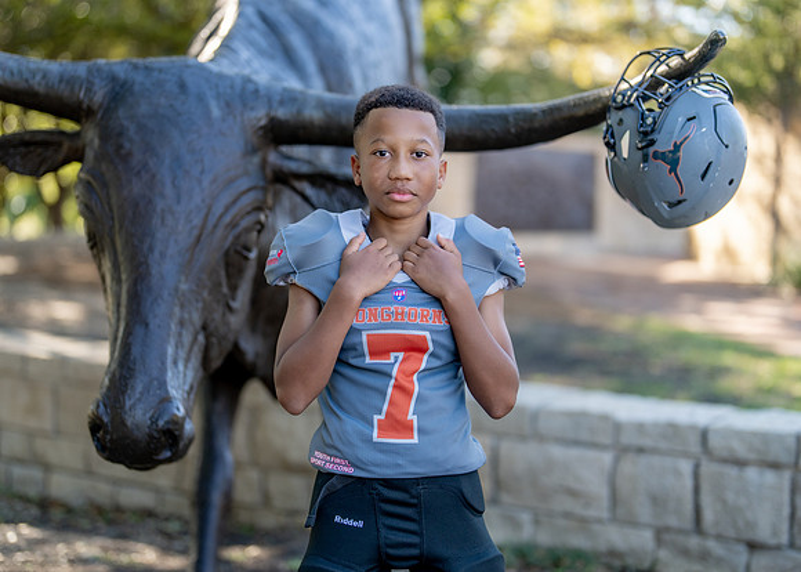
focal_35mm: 57
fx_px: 1292
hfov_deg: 34.4
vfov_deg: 24.9
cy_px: 267
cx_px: 411
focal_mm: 50
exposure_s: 1/1000
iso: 100
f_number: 1.2
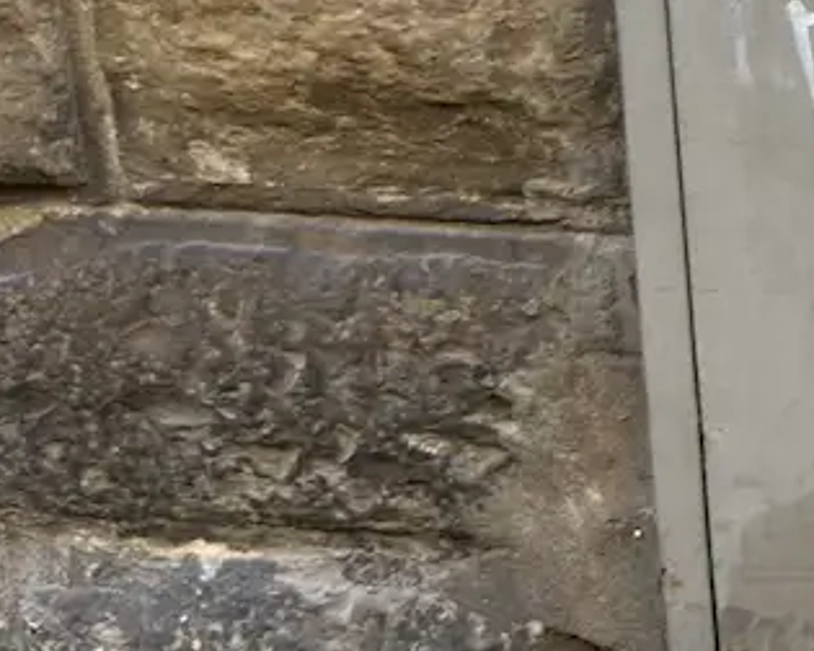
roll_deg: -0.6
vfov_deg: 11.2
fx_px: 3132
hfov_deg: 13.1
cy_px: -418
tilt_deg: -21.2
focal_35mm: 130
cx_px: 1535
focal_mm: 6.76
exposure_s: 1/141
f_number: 1.78
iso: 50
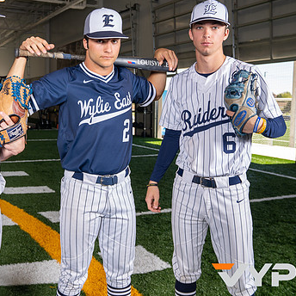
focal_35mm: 43
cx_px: 85
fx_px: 416
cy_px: 130
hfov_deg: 38.4
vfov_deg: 39.1
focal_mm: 30
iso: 200
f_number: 5.6
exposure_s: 1/200
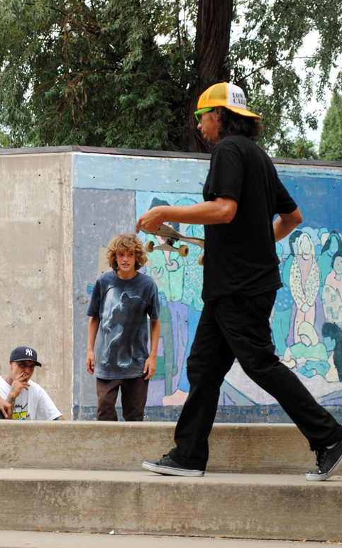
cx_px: 26
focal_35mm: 127
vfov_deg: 16.5
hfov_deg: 10.3
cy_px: 273
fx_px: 1892
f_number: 5.6
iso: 400
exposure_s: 1/400
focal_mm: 55
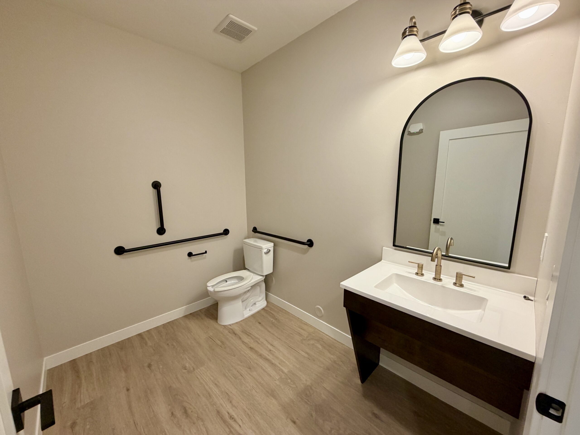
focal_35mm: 14
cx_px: 290
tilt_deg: -8.4
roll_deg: -0.3
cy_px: 218
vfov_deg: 85.7
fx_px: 235
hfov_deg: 102.1
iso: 200
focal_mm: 2.22
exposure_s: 1/120
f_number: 2.2
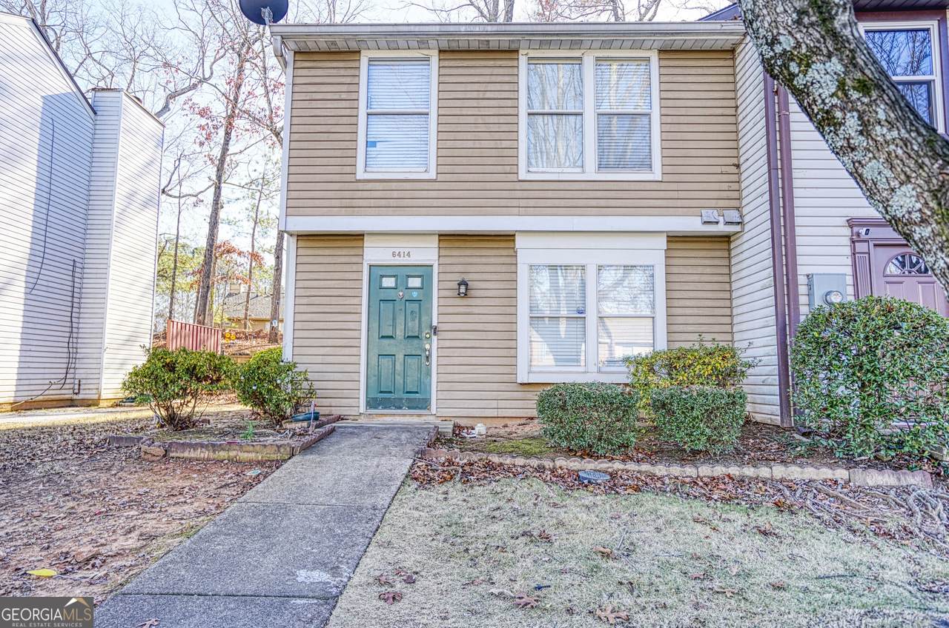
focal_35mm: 20
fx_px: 526
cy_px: 314
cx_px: 474
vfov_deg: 61.7
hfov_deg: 84.1
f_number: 4
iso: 100
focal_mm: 20
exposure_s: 1/320
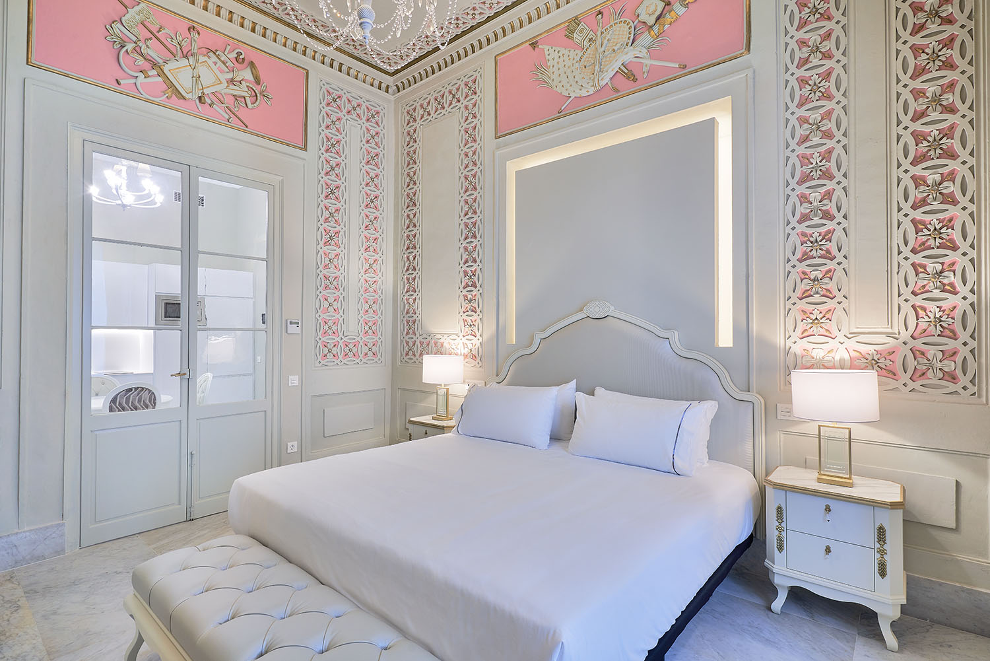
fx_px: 468
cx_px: 495
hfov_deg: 93.3
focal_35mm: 17
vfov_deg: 70.5
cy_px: 330
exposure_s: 1.3
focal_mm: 17
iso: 100
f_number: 11
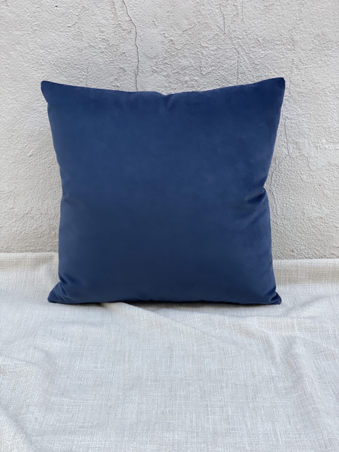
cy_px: 226
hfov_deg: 28.0
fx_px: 679
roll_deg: -0.5
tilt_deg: -17.3
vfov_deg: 36.8
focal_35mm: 52
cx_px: 170
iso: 125
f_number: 2
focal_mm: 6
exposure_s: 1/122
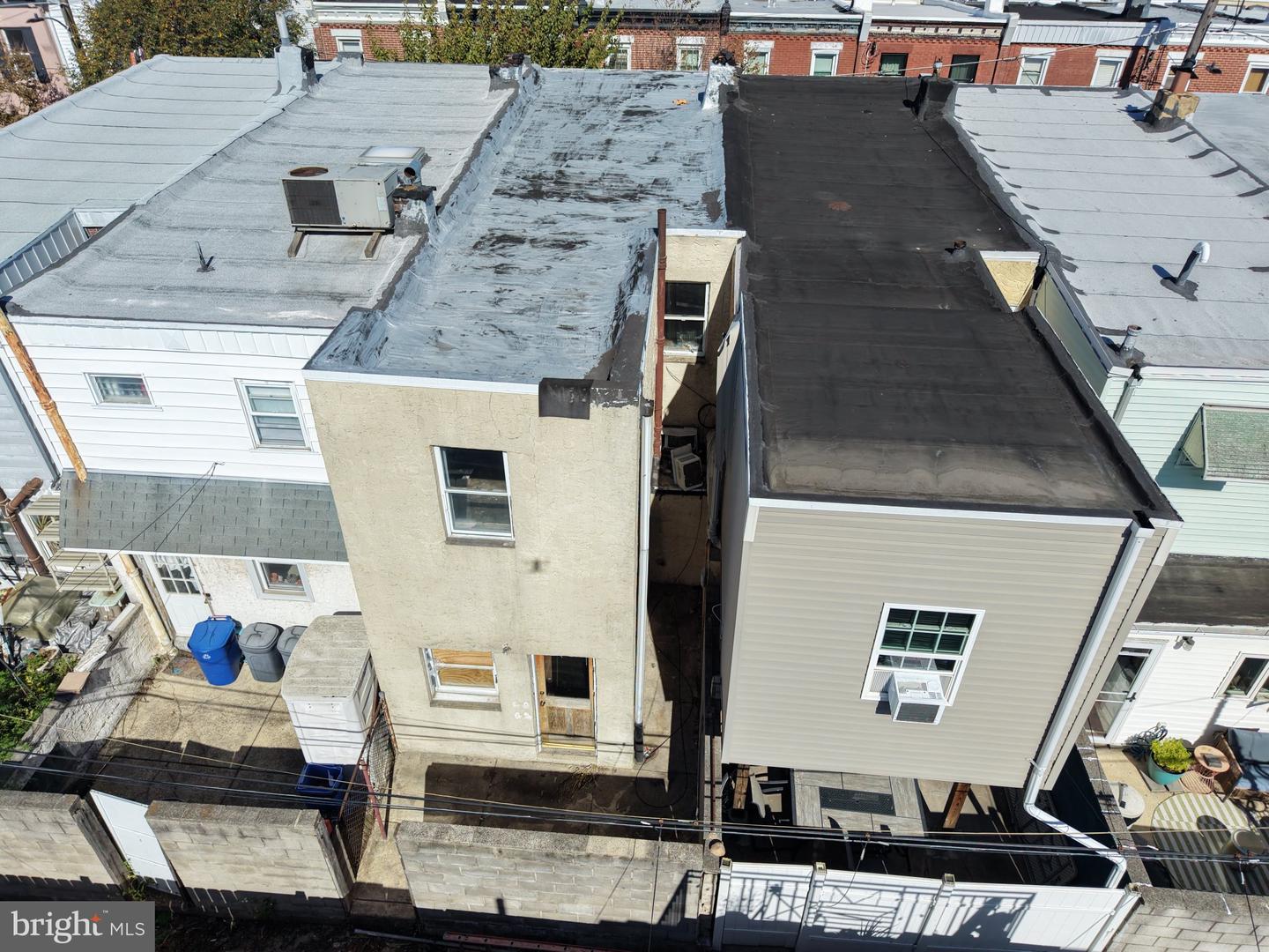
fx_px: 880
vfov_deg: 56.8
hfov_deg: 71.6
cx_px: 634
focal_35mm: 24
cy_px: 476
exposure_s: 1/8000
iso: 260
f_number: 1.8
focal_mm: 8.67
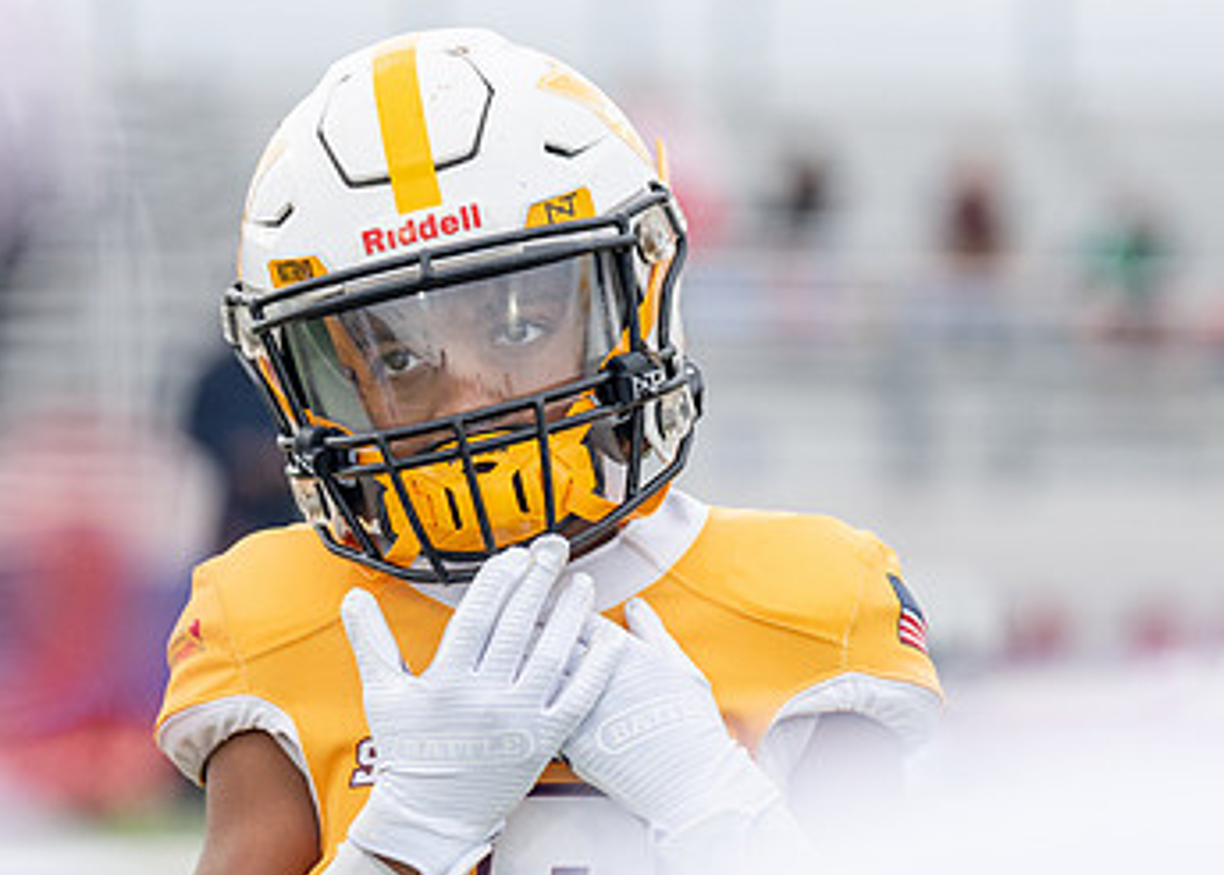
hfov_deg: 6.9
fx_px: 10120
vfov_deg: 5.0
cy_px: 463
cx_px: 604
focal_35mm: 291
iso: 500
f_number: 2.8
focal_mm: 128
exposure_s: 1/2000
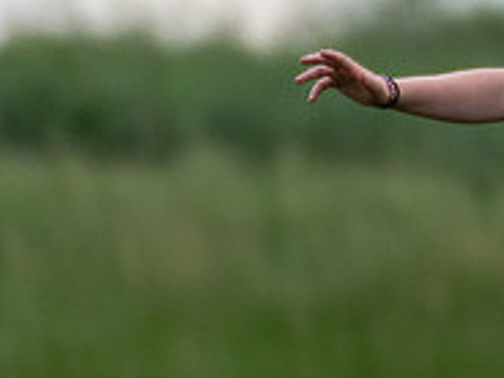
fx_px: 47101
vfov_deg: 0.5
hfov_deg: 0.6
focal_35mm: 3235
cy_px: 191
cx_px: 848
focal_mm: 400
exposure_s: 1/1250
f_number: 4
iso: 160
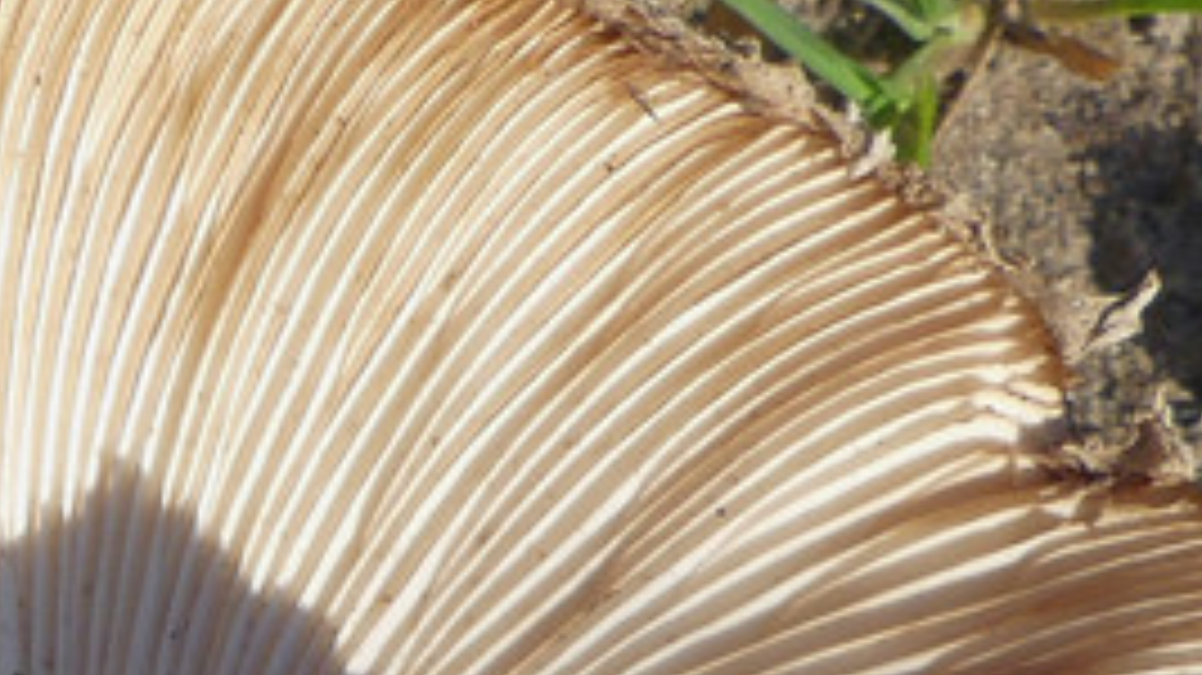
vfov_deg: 10.5
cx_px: 223
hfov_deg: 19.4
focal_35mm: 109
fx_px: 3473
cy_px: 1148
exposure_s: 1/640
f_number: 4
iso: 100
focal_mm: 4.5
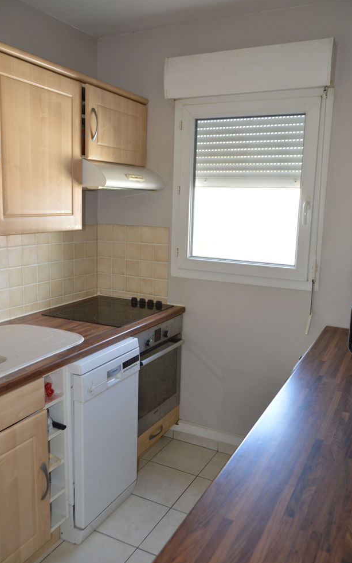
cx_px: 187
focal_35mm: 28
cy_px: 284
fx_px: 430
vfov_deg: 66.5
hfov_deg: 44.5
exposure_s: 1/60
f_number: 3.5
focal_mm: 18
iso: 450
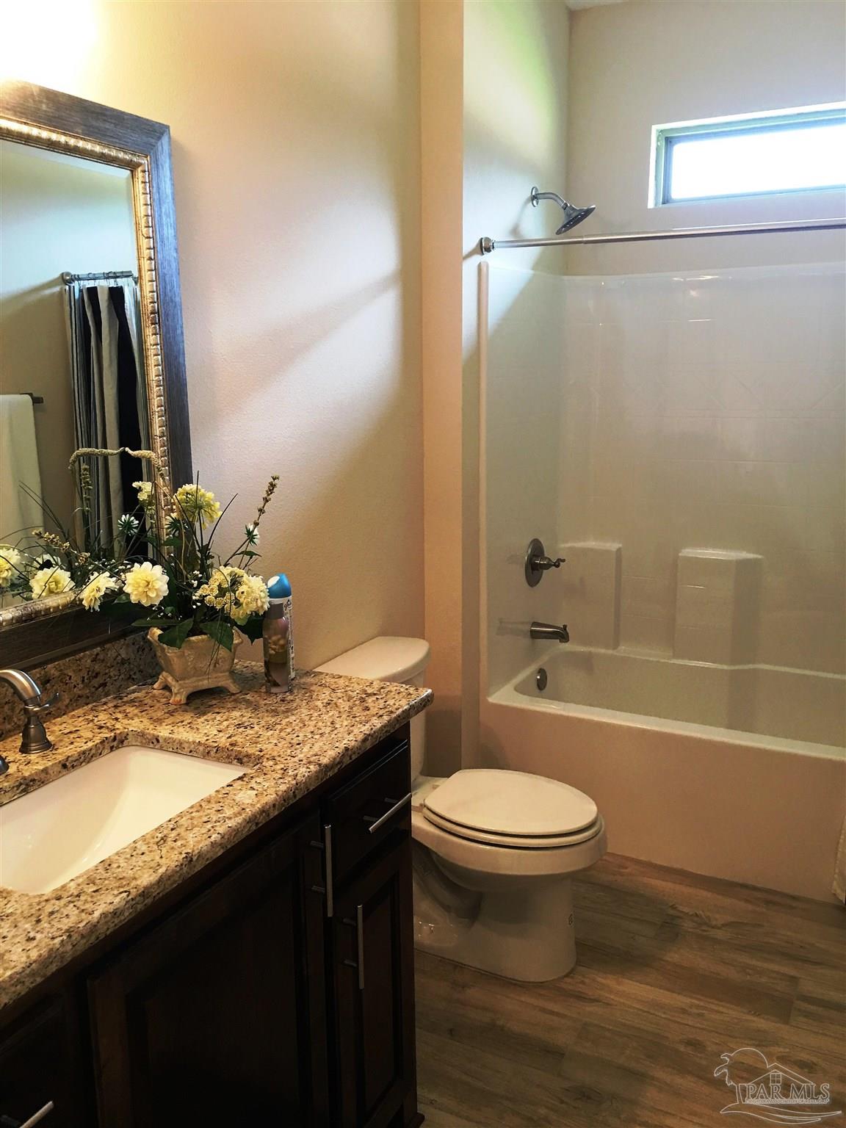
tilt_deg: -9.8
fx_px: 945
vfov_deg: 61.7
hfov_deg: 48.2
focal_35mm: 29
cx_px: 423
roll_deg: +0.6
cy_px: 564
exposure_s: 1/15
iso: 40
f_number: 2.2
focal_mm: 4.15
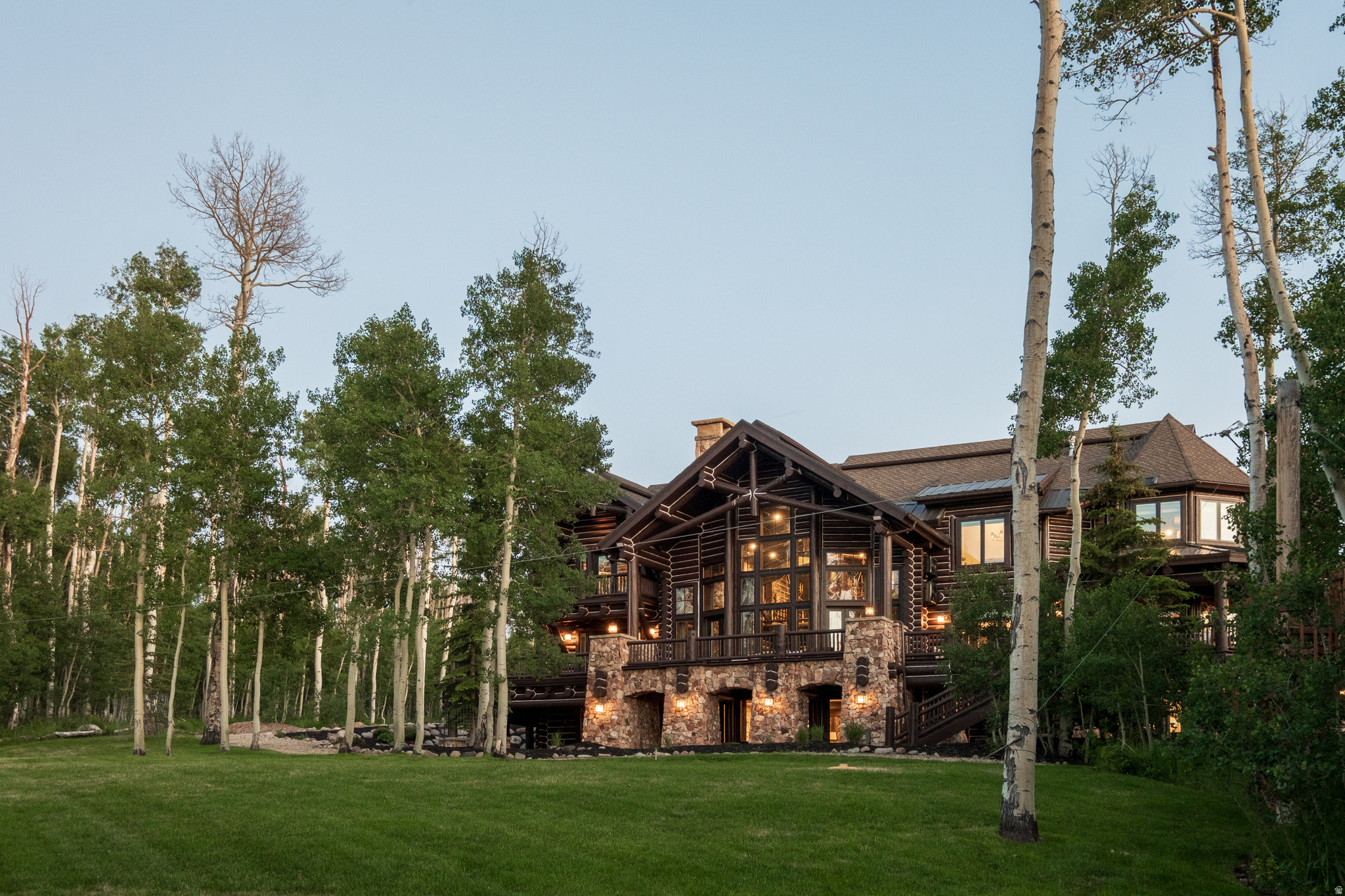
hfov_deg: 53.1
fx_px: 1345
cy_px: 448
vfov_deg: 36.9
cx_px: 672
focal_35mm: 36
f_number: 8
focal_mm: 24
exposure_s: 1/6
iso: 400
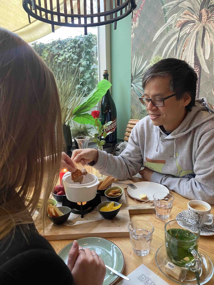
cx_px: 107
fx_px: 214
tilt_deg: -11.8
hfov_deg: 53.1
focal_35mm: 26
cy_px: 142
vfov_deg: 67.3
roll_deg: +2.0
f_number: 1.8
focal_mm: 4.25
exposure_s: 1/50
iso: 250
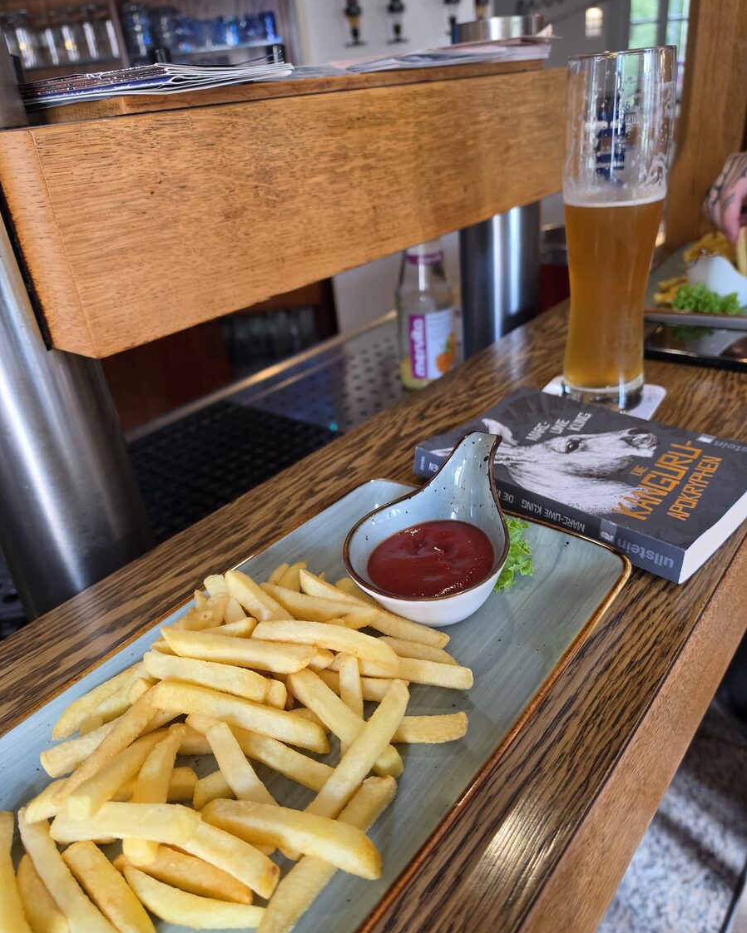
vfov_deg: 70.3
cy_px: 468
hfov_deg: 58.8
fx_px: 663
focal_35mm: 24
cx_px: 374
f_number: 1.4
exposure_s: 1/100
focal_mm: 6.5
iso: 200
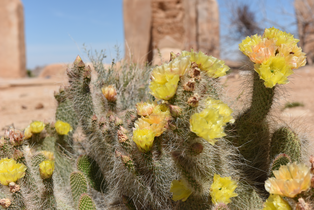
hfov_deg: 32.4
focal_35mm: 62
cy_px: 105
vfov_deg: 21.9
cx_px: 157
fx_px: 541
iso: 400
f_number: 7.1
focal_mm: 62
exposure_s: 1/2500
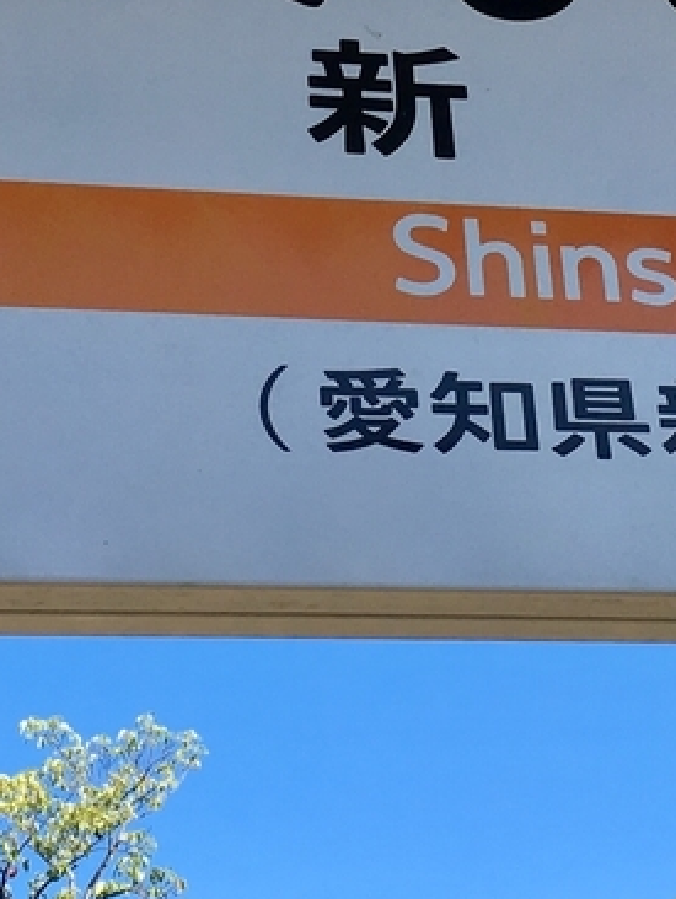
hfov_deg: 15.5
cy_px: 17
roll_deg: +6.1
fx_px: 2471
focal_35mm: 95
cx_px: 470
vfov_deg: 20.1
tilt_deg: +33.5
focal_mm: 4.15
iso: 25
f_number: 2.2
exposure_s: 1/561
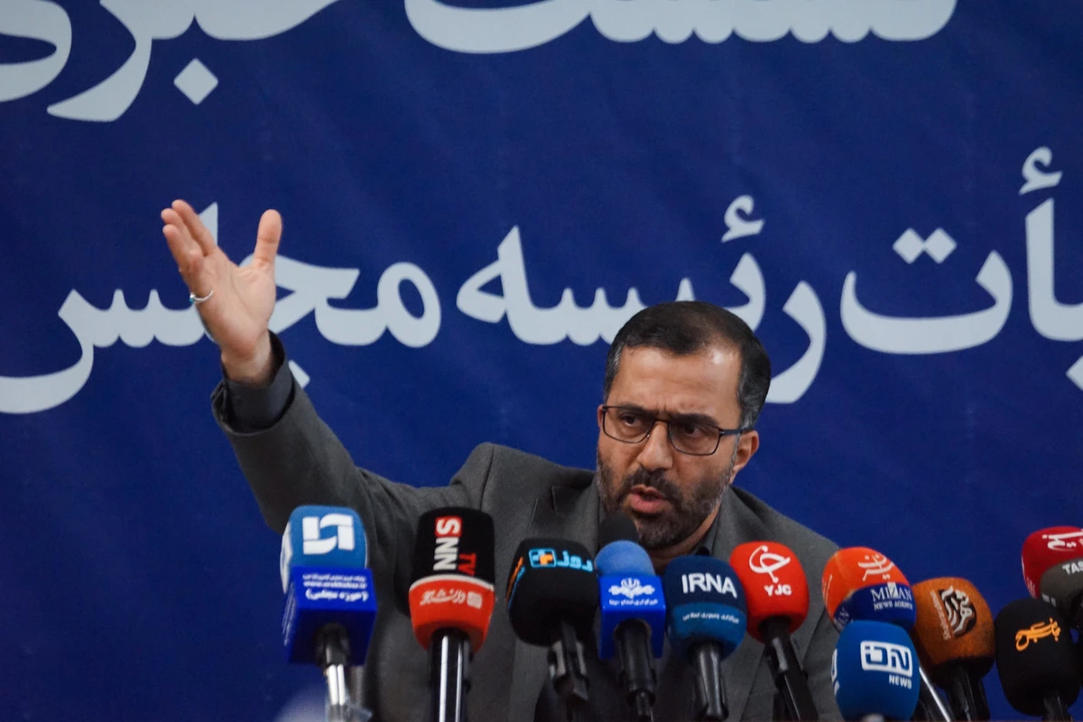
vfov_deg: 4.6
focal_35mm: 300
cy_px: 361
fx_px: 9024
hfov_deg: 6.9
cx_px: 542
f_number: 5.6
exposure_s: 1/160
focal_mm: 300
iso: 6400
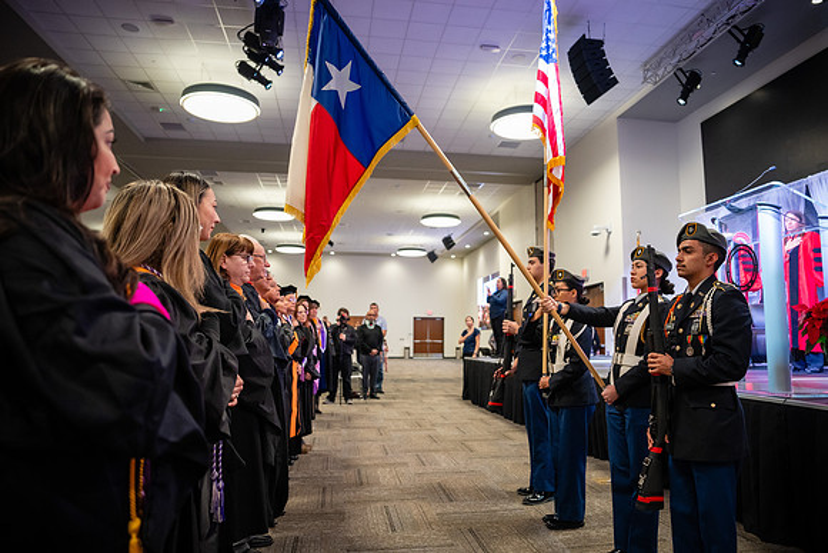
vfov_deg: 50.5
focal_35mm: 25
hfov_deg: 70.4
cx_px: 434
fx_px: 586
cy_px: 263
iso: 2000
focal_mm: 24
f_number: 2.8
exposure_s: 1/160
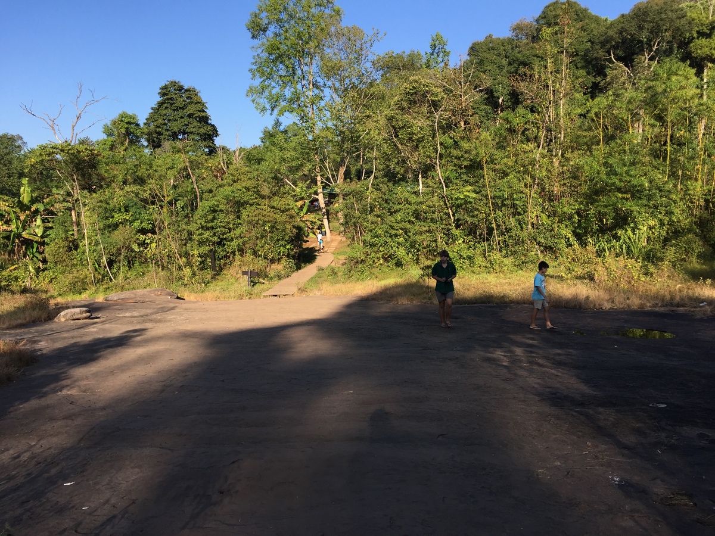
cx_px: 358
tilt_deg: -4.4
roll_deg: -0.4
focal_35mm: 29
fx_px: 599
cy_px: 268
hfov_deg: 61.7
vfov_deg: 48.2
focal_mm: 4.15
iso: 32
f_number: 2.2
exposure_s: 1/989
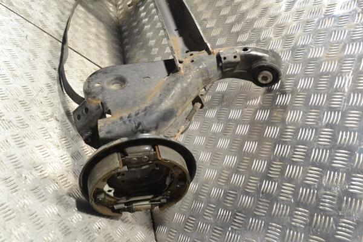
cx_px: 182
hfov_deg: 57.2
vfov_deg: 40.0
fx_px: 333
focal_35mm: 33
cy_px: 121
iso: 3200
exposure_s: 1/250
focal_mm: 22
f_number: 8
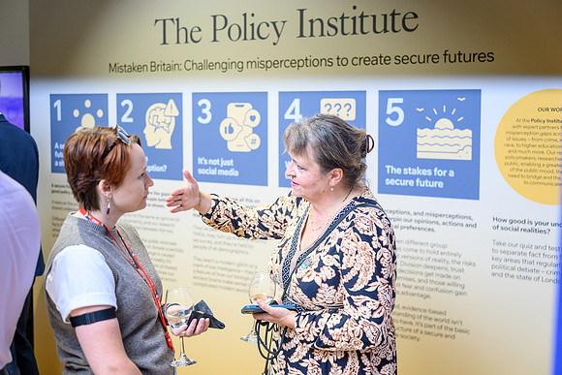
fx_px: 707
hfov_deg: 43.3
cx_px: 281
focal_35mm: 45
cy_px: 188
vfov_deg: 29.7
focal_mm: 45
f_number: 2.1
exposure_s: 1/320
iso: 800
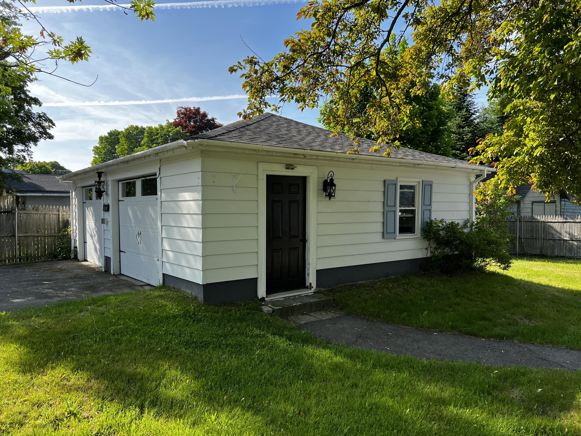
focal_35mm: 26
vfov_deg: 53.1
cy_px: 218
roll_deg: +0.4
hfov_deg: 67.3
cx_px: 290
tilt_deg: -1.8
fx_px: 436
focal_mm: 5.7
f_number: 1.5
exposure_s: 1/1038
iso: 50
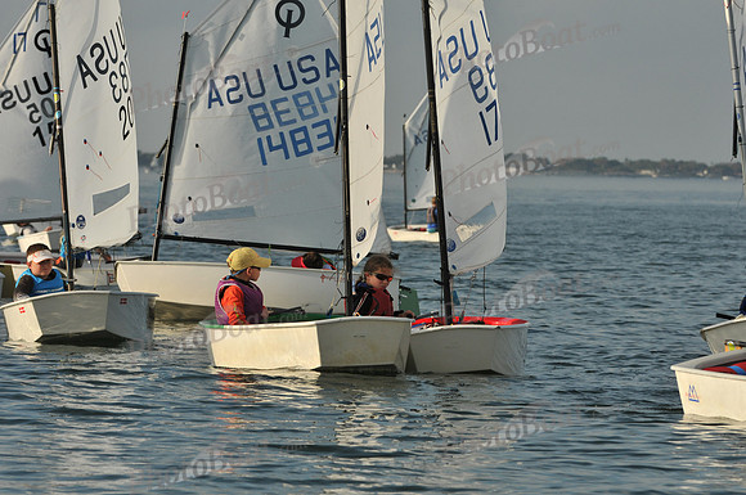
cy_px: 248
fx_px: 6208
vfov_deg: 4.6
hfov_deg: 6.9
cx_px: 373
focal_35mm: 300
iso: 200
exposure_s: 1/800
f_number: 9
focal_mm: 200
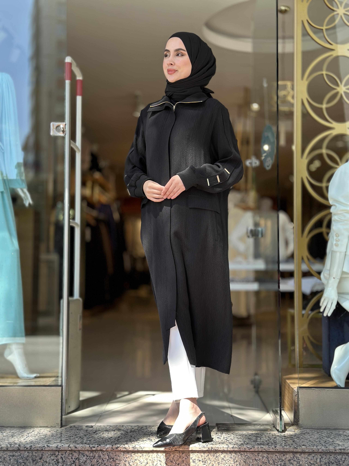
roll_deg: -0.2
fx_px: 645
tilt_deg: +2.9
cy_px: 233
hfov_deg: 30.3
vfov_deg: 39.7
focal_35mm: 48
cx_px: 174
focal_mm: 6.86
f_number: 1.78
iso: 80
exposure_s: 1/431
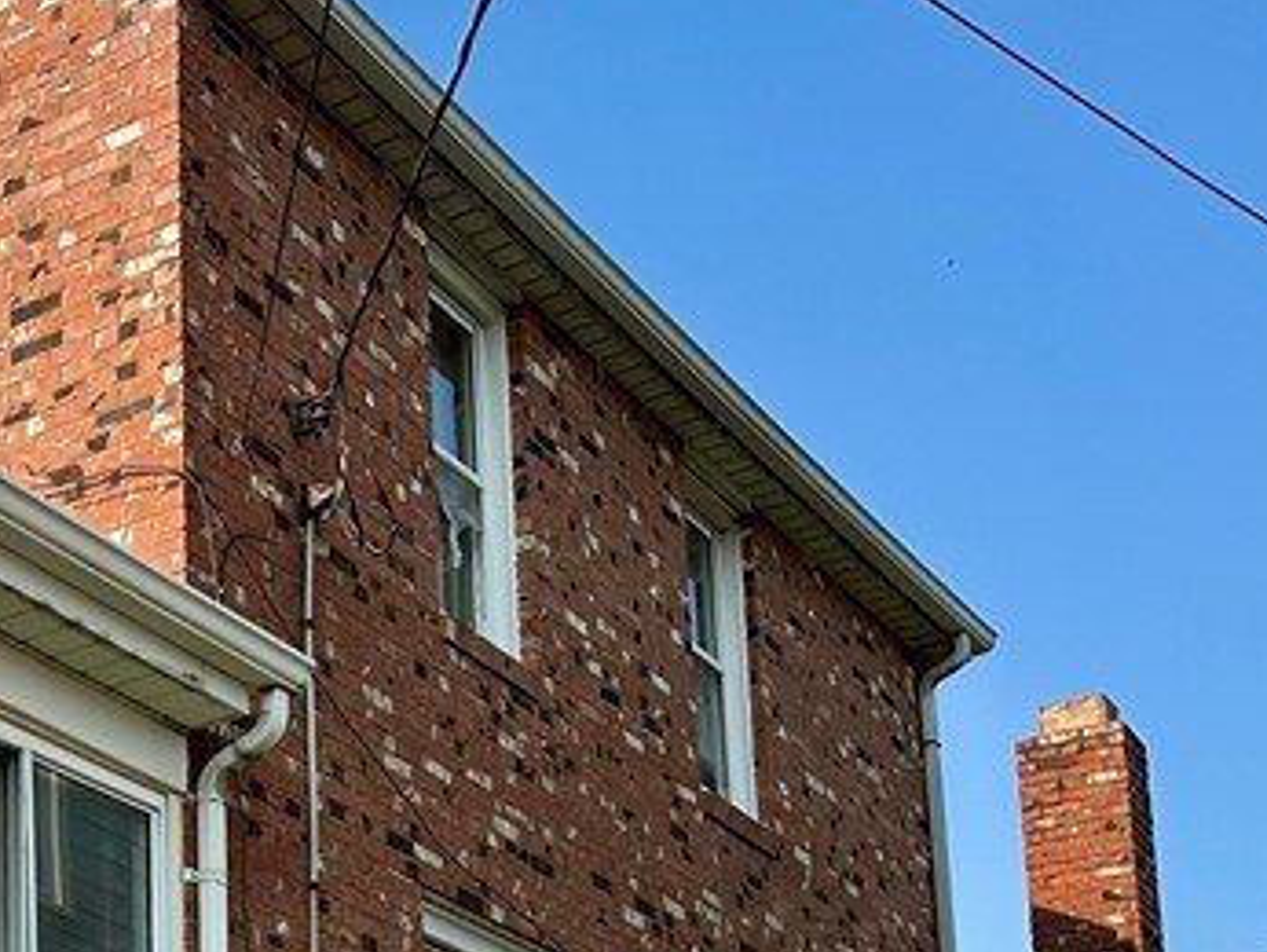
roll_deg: -1.8
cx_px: -443
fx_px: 2601
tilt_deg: +11.3
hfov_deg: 23.7
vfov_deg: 19.4
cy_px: 1190
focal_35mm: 71
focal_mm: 6.86
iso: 80
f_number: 1.78
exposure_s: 1/5000
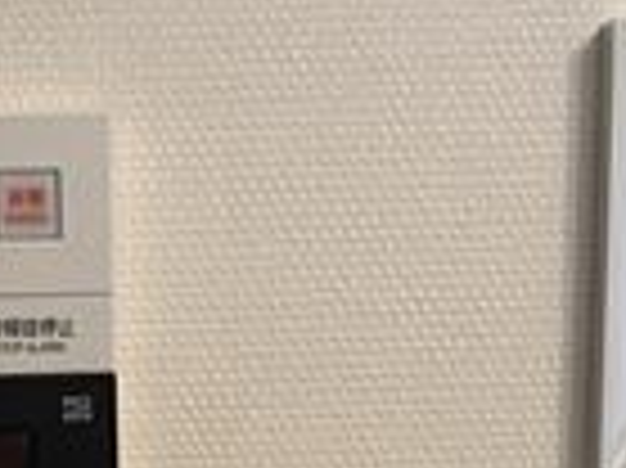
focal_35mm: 120
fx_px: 2168
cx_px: 95
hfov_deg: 16.3
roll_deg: +3.0
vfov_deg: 11.6
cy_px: 774
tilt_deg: -14.4
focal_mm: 4.25
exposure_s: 1/50
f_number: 1.8
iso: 100
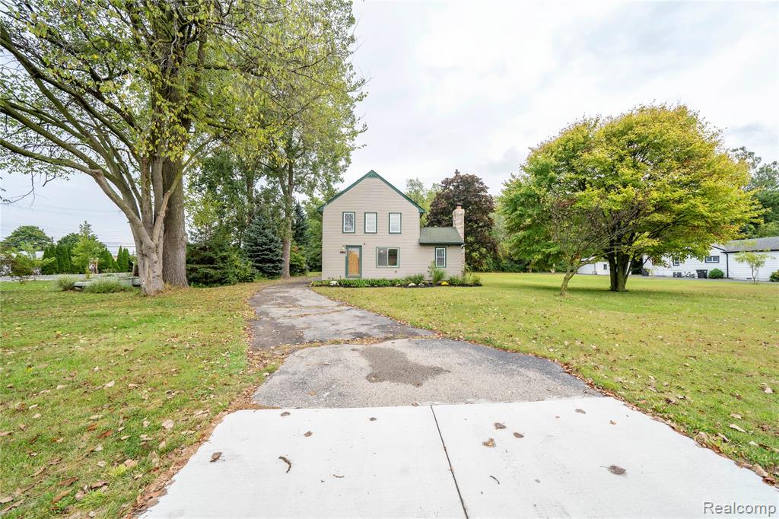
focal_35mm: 12
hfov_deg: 112.6
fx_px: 260
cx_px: 390
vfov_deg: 90.0
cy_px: 260
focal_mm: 12
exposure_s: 1/125
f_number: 6.3
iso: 100
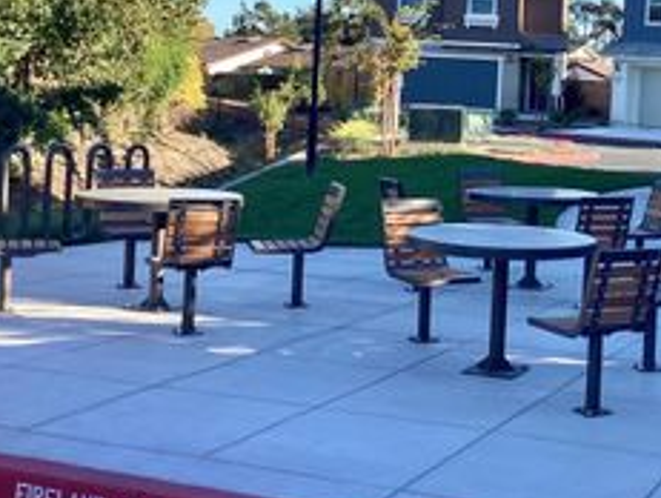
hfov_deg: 28.1
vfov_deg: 21.7
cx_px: 564
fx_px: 1281
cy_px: 107
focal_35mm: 67
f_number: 2.4
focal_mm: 3.3
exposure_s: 1/578
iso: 25
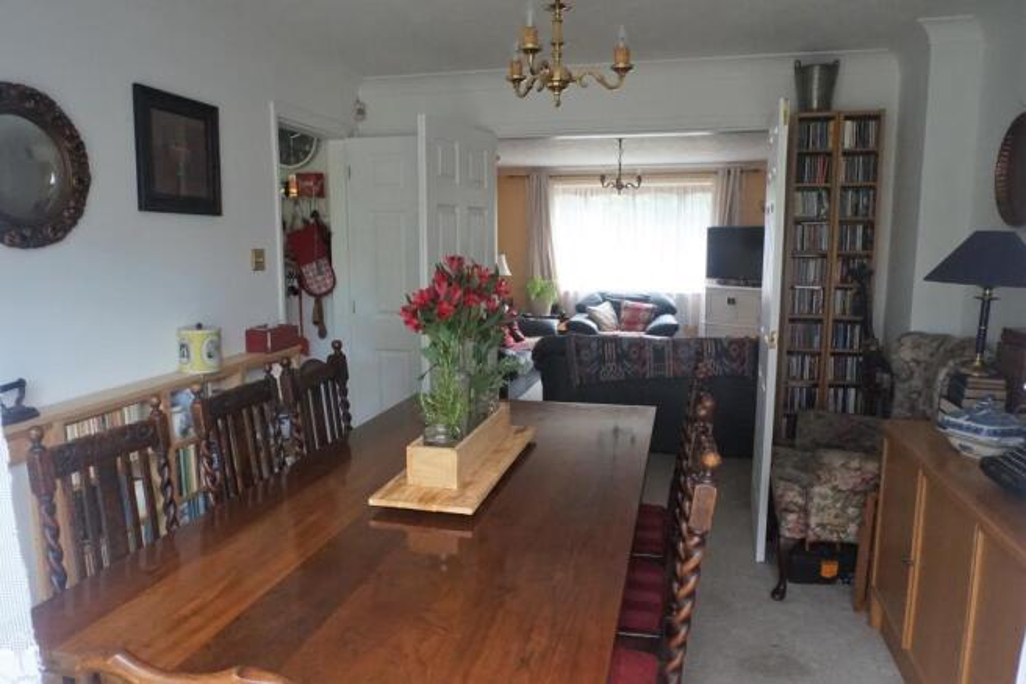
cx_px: 513
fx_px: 684
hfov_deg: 73.8
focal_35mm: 24
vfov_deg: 53.1
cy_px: 342
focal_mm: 16
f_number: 11
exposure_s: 1/50
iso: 3200
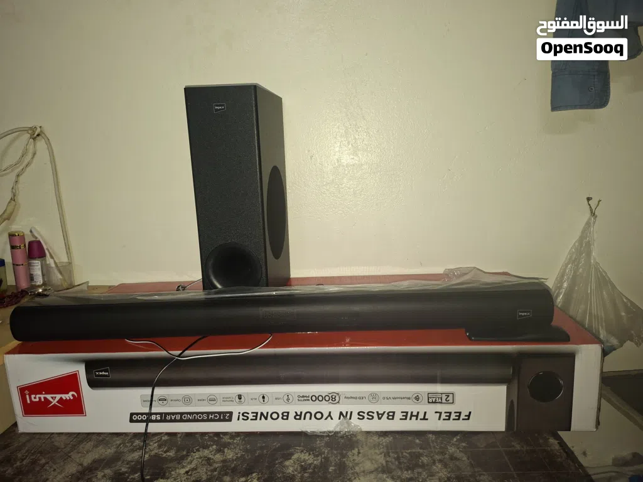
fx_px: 427
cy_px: 241
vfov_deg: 58.9
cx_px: 322
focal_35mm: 23
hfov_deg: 73.9
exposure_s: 1/60
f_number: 1.8
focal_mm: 5.54
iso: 320
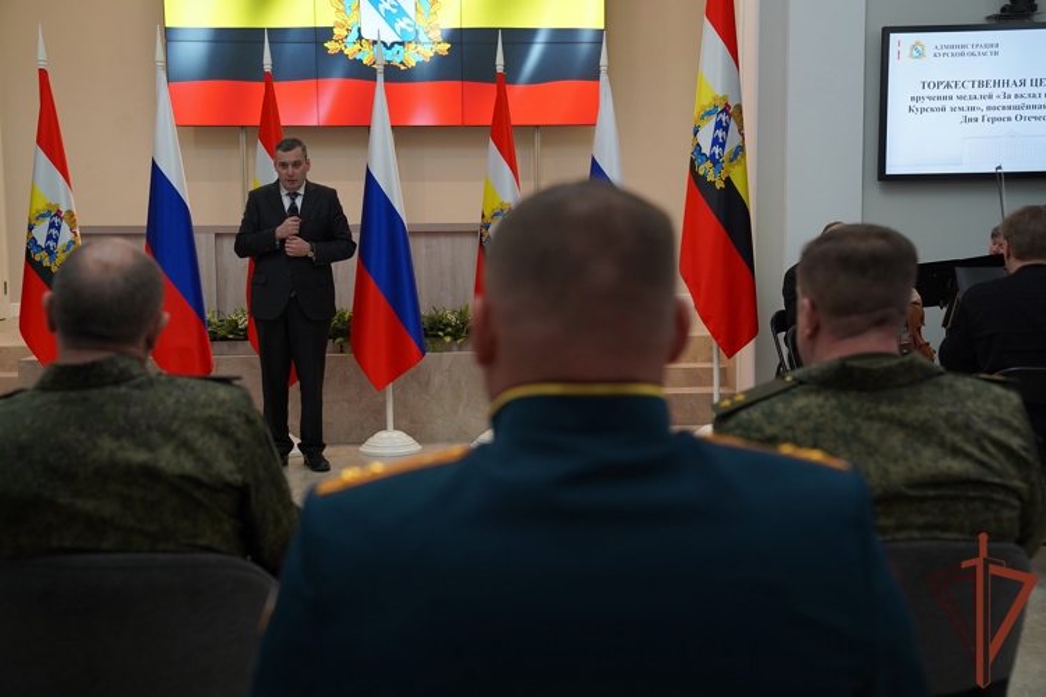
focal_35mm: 49
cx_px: 523
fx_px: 1424
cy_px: 348
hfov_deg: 40.3
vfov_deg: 27.5
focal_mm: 49
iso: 1000
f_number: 4
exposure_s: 1/160
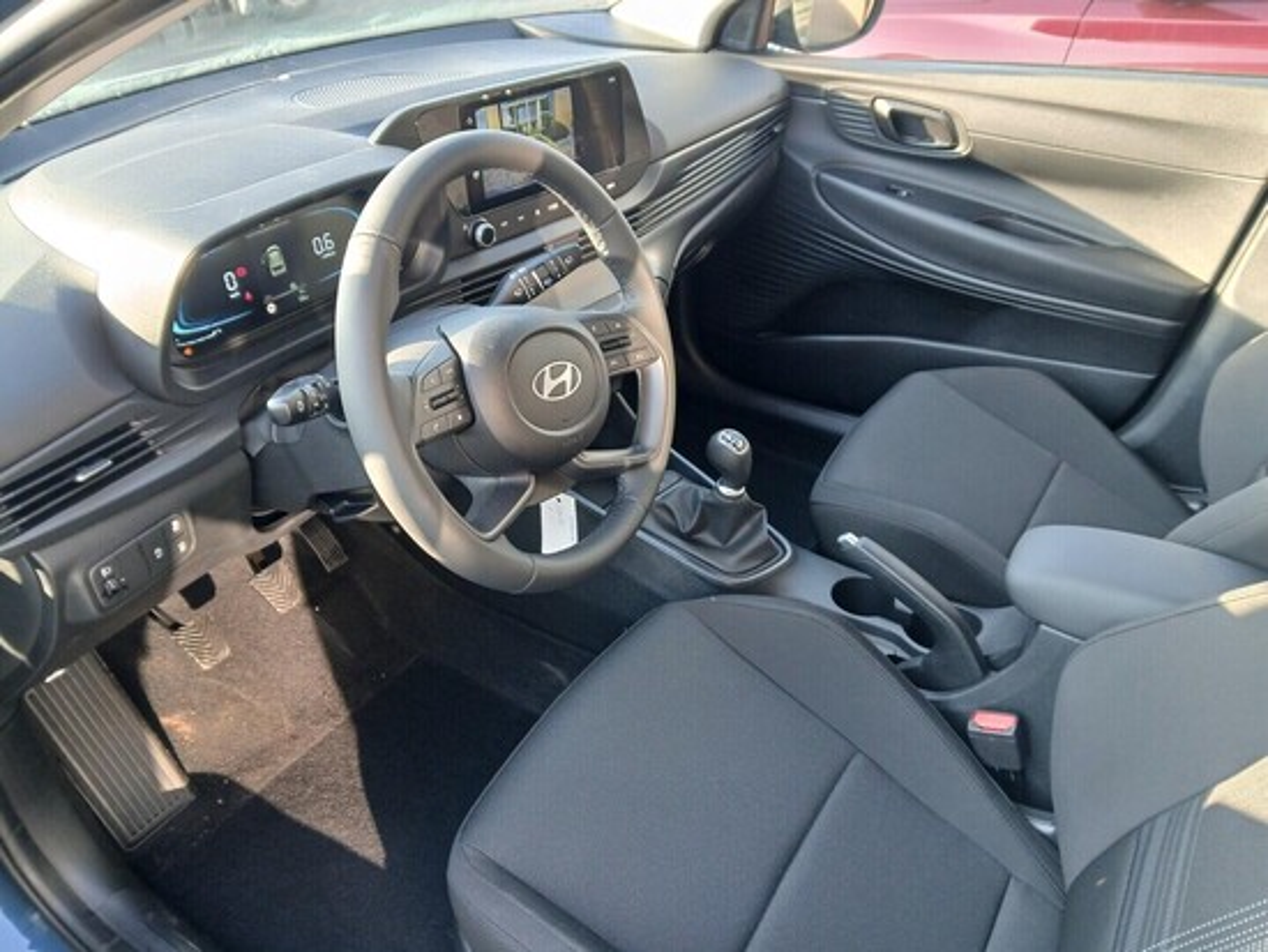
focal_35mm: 26
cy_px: 476
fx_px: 953
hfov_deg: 67.3
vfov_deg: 53.1
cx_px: 634
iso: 125
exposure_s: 1/50
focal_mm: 3.98
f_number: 1.8
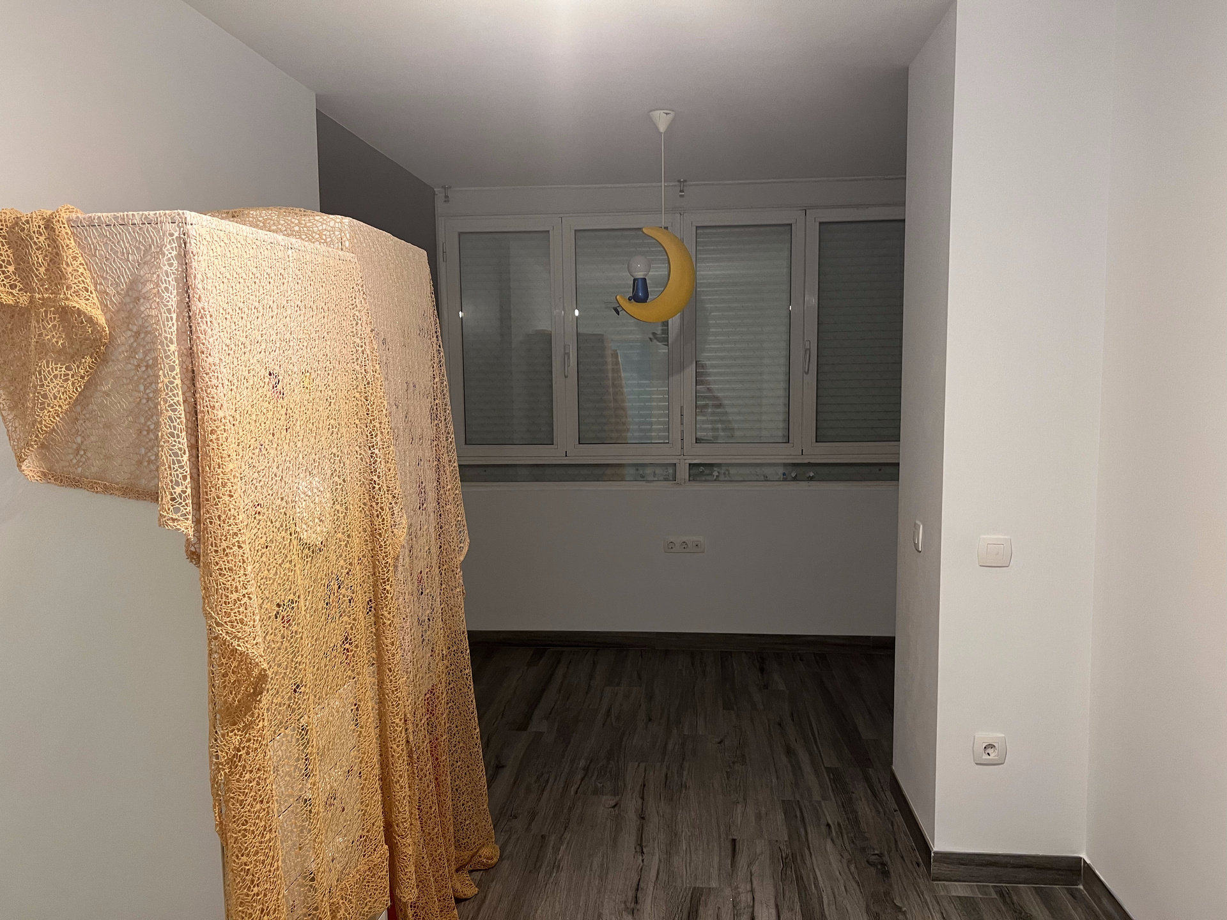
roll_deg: +1.9
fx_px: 922
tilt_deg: -3.5
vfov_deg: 53.1
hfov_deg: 67.3
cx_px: 614
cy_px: 460
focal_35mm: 26
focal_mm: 5.7
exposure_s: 1/50
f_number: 1.5
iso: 125
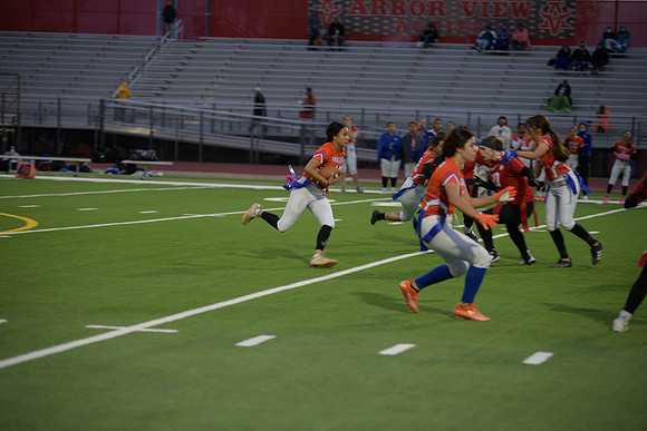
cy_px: 216
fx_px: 2193
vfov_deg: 11.2
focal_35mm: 122
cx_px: 324
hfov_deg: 16.8
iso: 320
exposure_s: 1/200
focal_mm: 122
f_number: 2.8
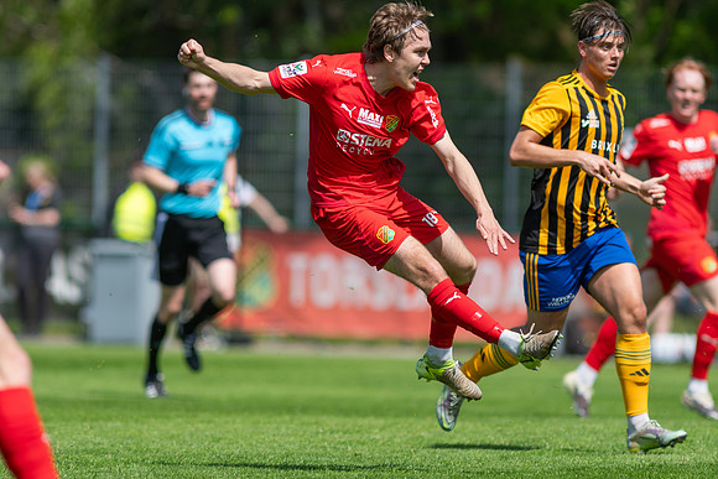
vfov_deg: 3.1
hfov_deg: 4.6
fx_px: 8977
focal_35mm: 450
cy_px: 240
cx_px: 359
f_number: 3.2
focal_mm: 300
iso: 100
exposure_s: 1/1600
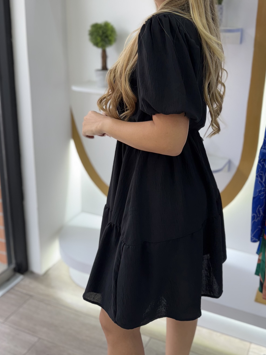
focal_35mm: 37
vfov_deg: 49.6
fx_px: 379
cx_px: 176
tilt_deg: -16.1
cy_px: 133
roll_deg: -1.7
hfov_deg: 38.3
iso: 80
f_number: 1.78
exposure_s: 1/120
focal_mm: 6.76
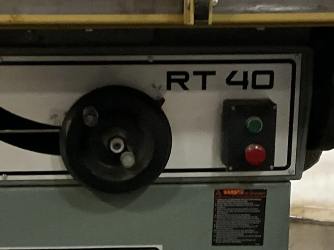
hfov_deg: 24.1
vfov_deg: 18.1
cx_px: 133
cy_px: 171
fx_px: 782
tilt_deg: -13.2
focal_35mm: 81
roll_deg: -1.4
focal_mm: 3
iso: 320
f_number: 1.8
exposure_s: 1/51
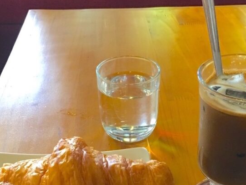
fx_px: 391
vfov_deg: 26.4
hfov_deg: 34.8
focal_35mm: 55
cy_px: 122
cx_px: 145
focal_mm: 4.15
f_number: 2.2
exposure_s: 1/8
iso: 160
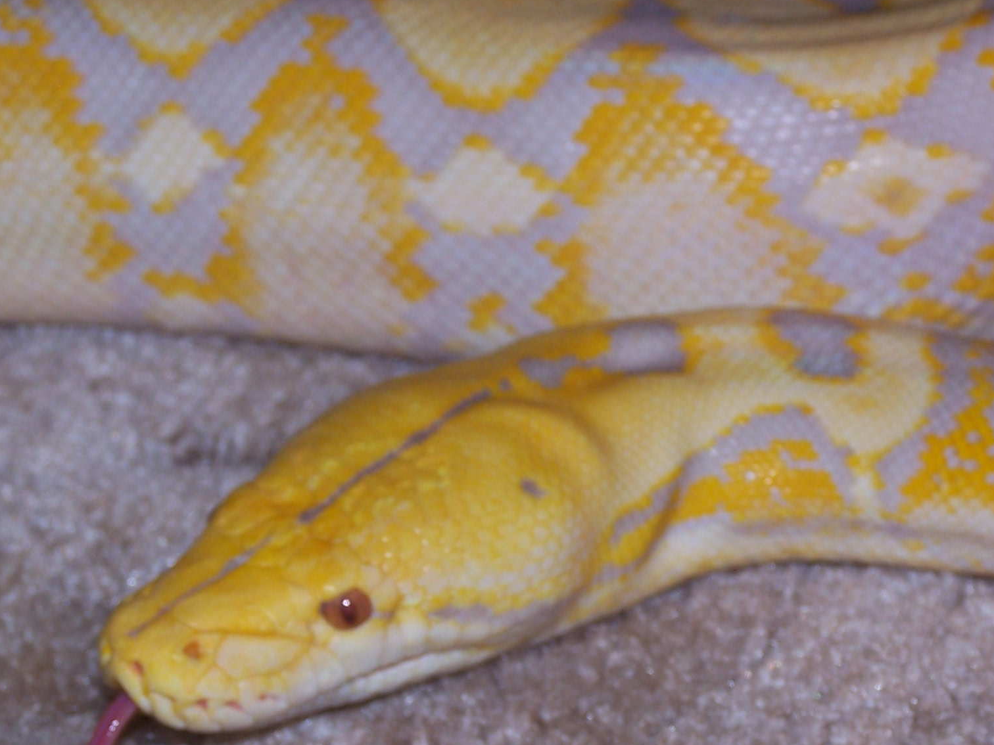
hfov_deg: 12.3
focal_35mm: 160
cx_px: 576
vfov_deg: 9.3
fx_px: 4594
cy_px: 495
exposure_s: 1/90
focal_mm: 17.5
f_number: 3.2
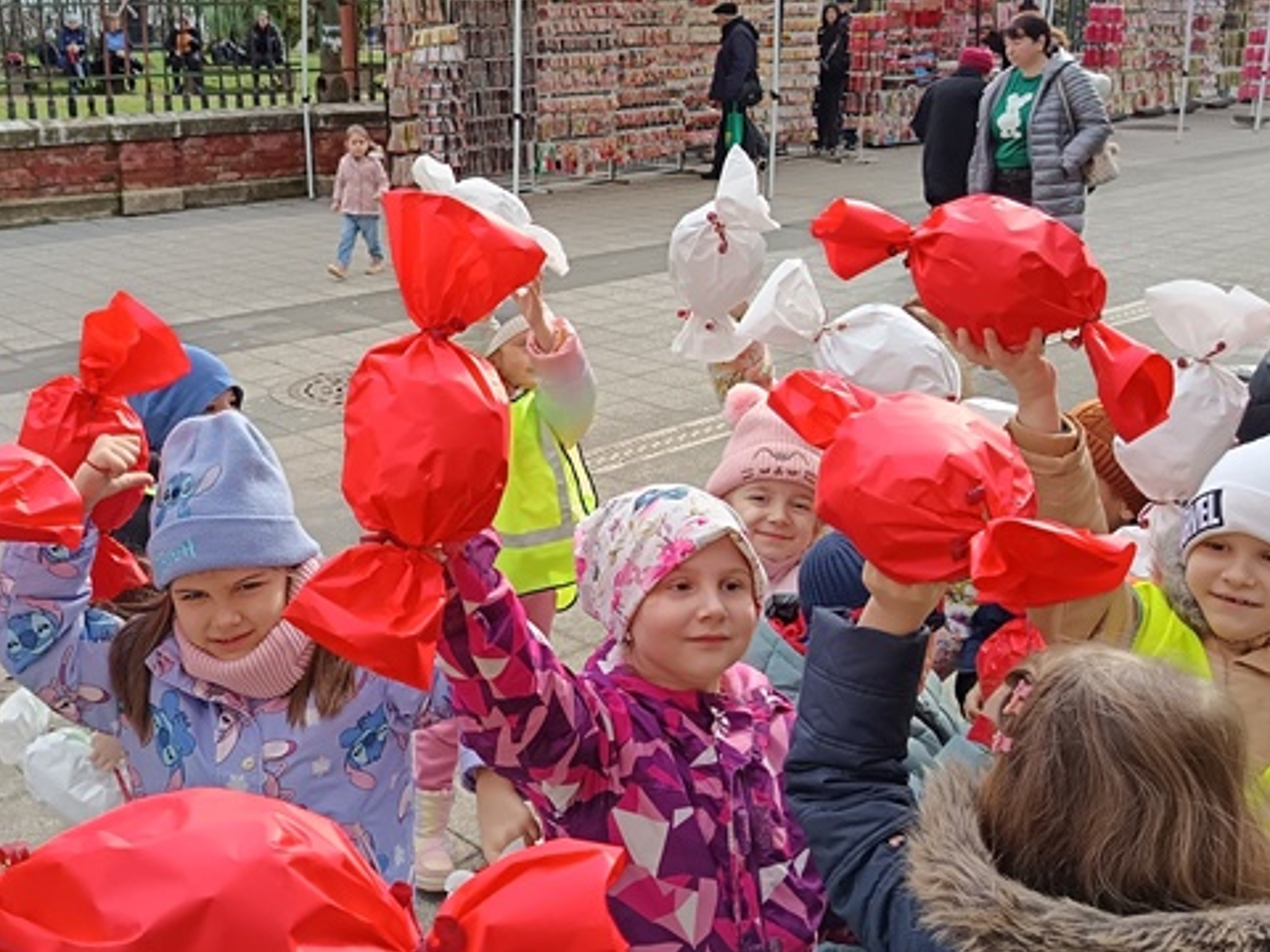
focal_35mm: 40
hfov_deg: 46.3
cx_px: 460
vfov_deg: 35.9
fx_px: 1468
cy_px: 434
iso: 606
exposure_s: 1/900
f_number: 1.75
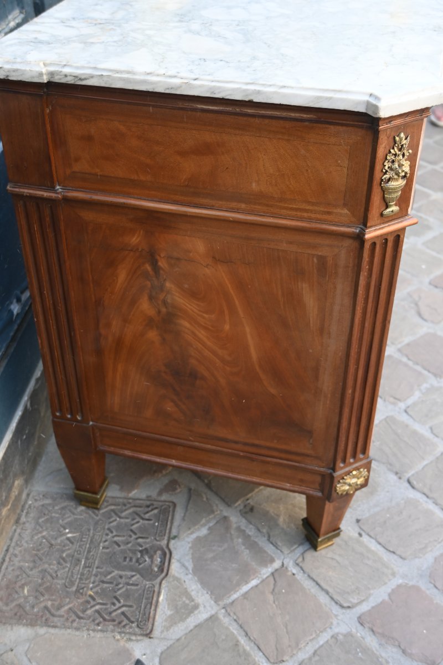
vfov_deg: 47.9
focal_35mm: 40
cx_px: 222
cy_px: 332
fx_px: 748
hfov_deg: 33.0
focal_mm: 27
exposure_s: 1/250
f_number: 4
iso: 400
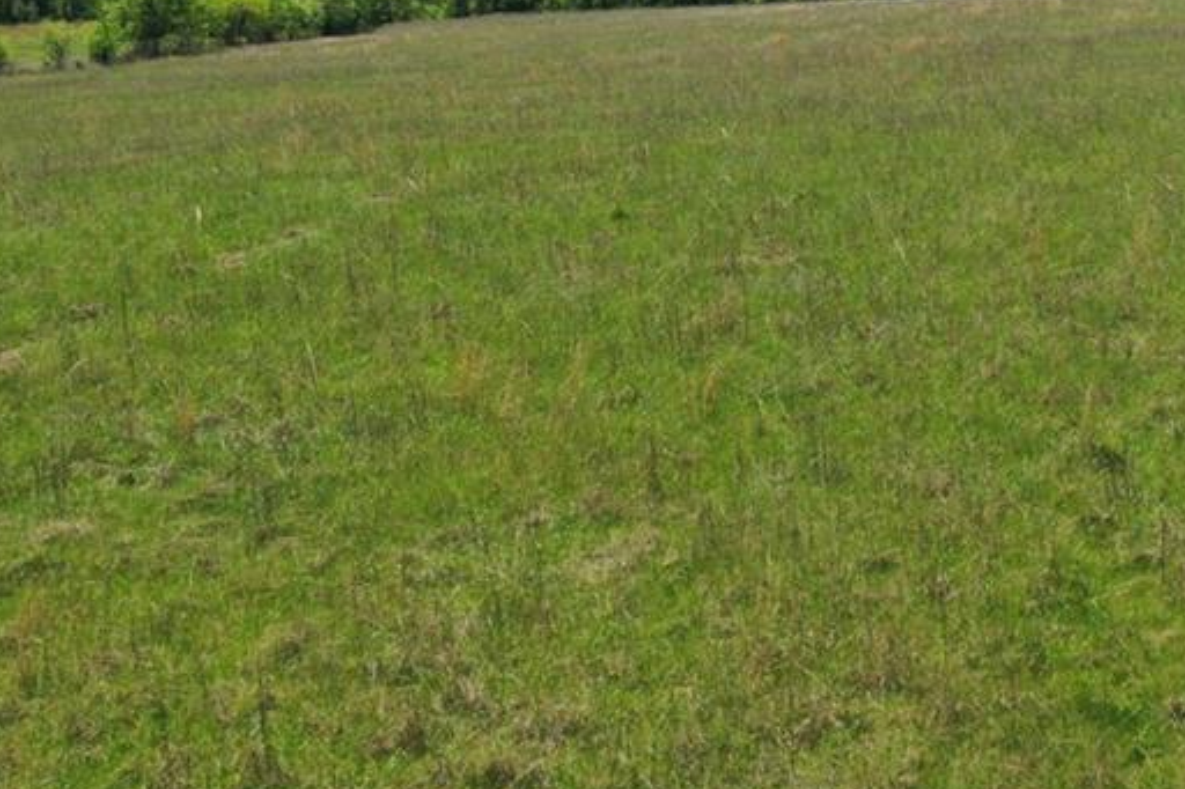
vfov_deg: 23.6
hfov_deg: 34.3
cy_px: 93
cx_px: 984
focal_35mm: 56
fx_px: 1843
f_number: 4
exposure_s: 1/1000
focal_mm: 10.26
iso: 100
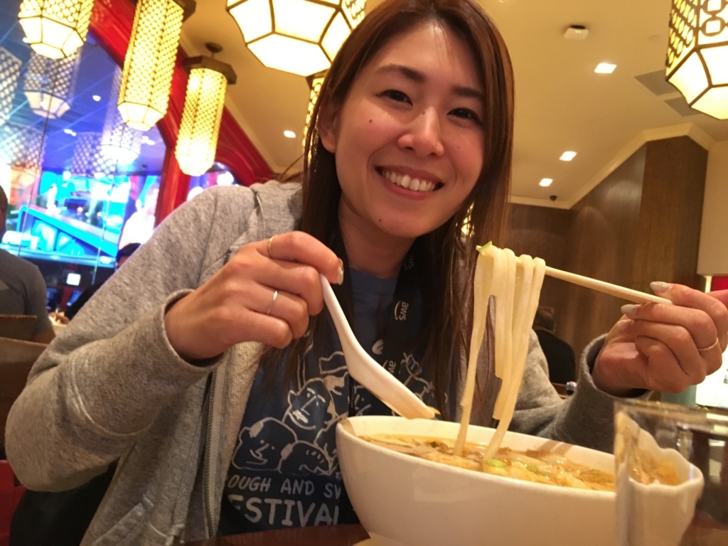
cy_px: 273
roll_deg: -8.8
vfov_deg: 48.2
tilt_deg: +7.7
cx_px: 364
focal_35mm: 29
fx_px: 610
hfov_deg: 61.7
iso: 500
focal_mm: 4.15
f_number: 2.2
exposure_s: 1/15
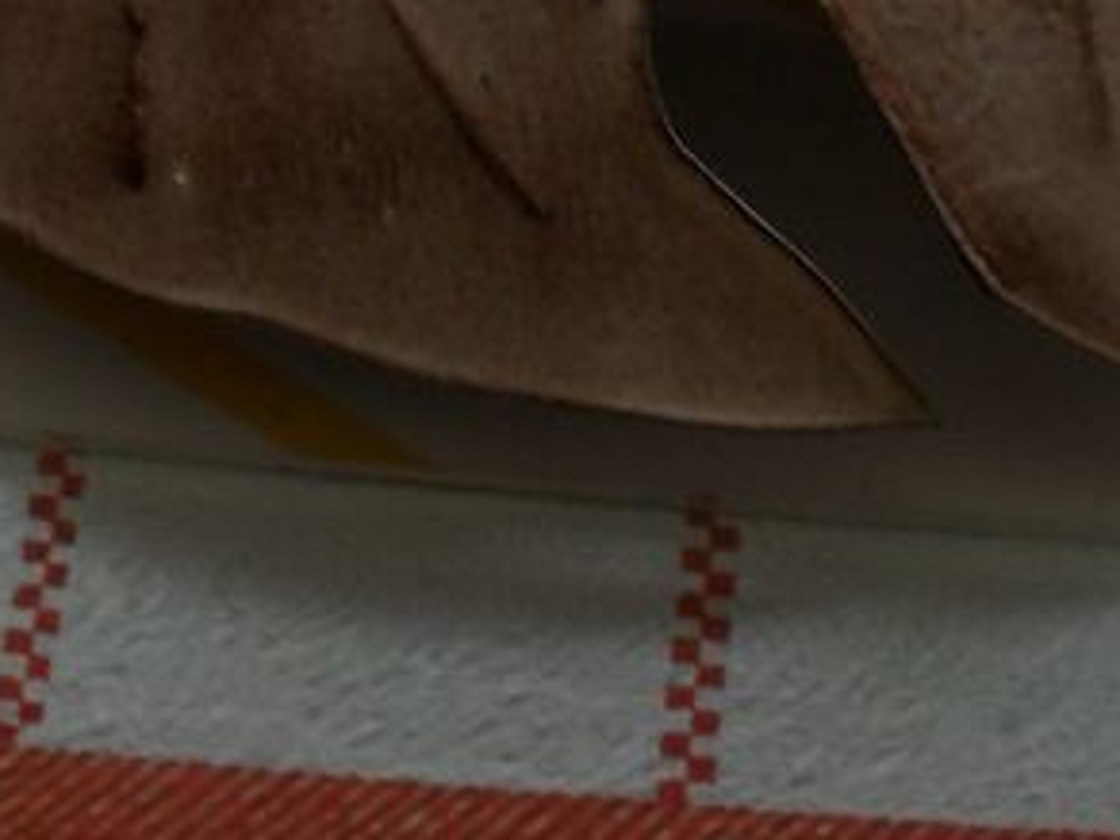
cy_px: -587
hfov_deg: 16.4
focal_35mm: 120
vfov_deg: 11.6
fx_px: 3883
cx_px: 710
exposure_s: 1/60
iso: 100
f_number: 3.2
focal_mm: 6.3
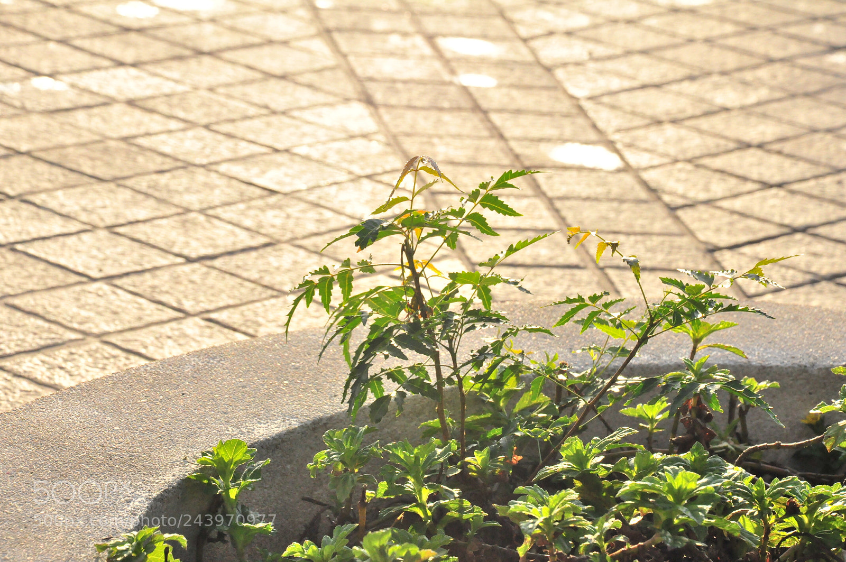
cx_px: 423
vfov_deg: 8.7
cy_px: 281
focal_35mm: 158
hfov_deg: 13.1
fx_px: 3697
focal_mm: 105
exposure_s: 1/1250
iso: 1600
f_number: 13
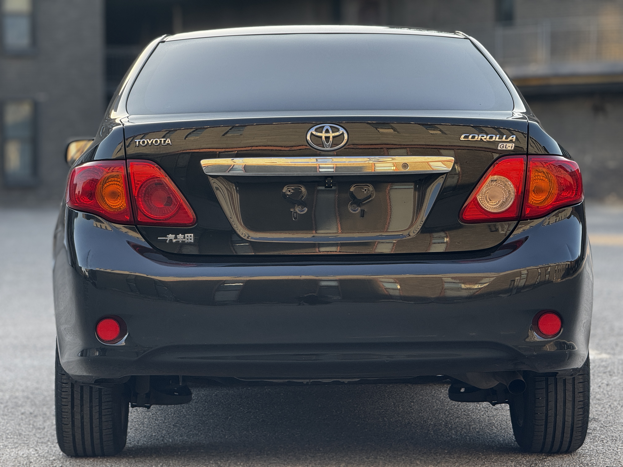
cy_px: 234
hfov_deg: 16.4
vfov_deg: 12.3
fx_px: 2160
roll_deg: +1.1
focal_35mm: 120
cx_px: 312
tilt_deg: -0.7
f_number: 2.8
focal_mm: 15.66
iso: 50
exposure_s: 1/139
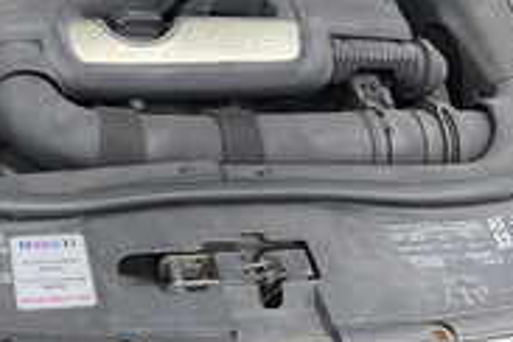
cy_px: 34
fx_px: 940
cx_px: 39
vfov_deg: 20.2
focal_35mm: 66
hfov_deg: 29.1
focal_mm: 3
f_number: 1.8
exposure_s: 1/700
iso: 25
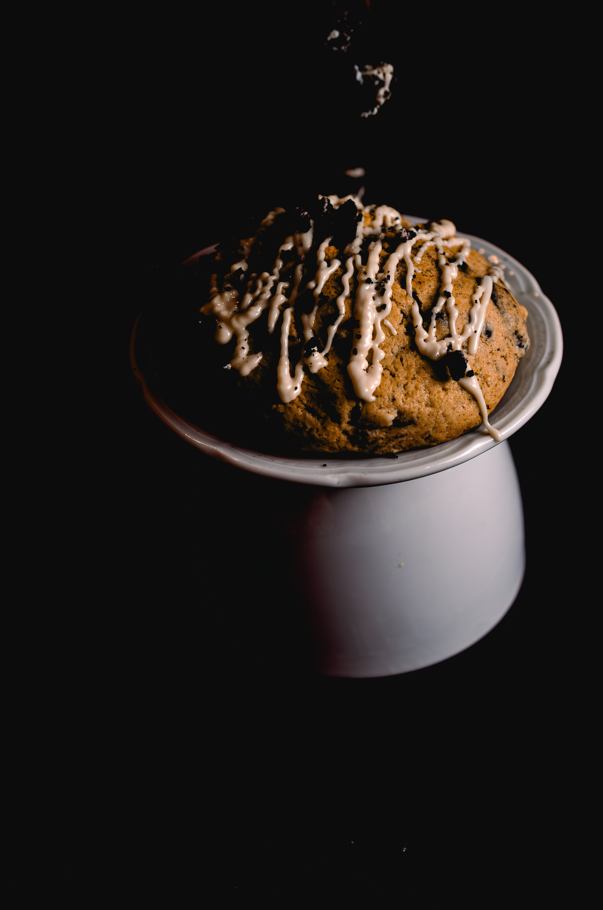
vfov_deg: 27.0
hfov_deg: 18.1
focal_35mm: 75
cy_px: 455
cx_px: 302
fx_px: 1893
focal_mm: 50
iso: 100
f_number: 4
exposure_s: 1/160
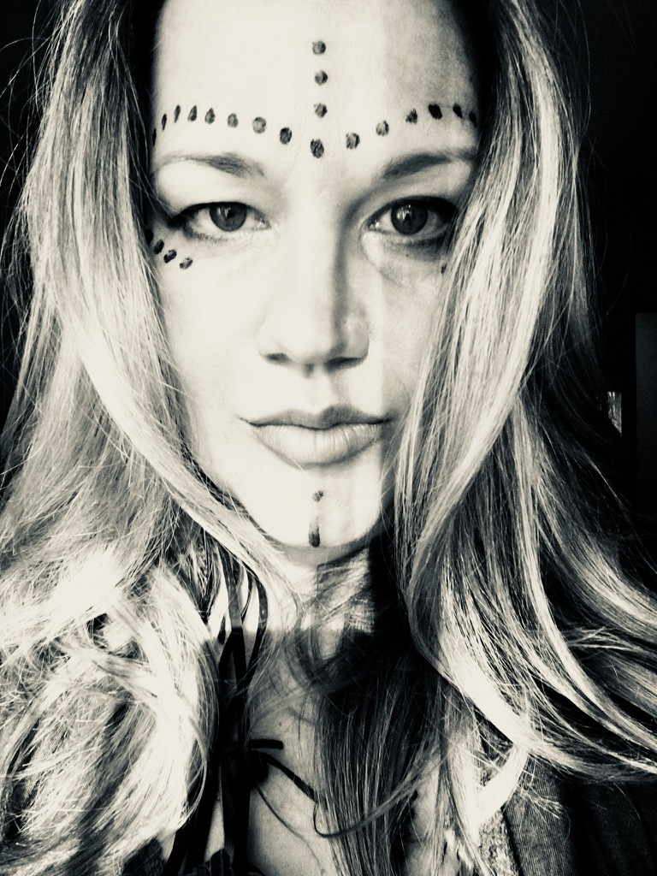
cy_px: 438
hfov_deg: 45.4
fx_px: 784
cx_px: 328
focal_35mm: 31
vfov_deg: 58.4
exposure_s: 1/24
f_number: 2.2
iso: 40
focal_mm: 2.65
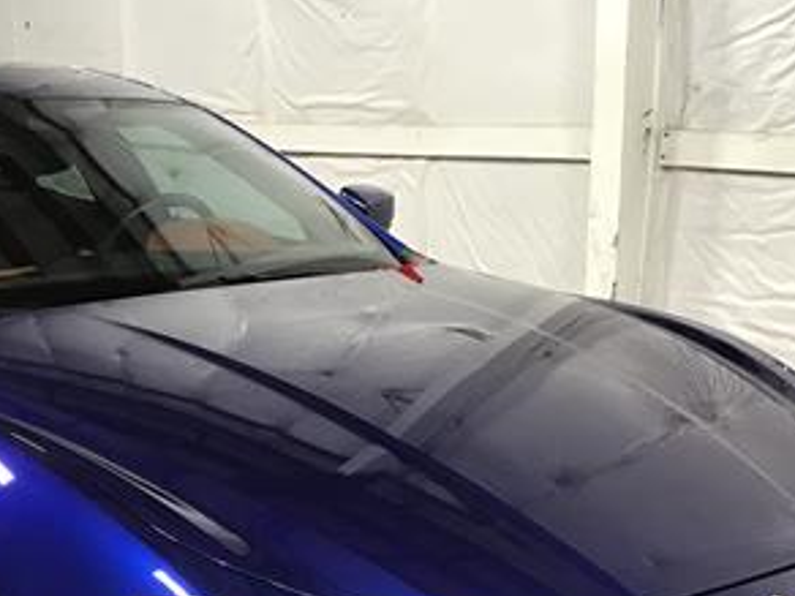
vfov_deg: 21.1
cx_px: 185
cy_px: 544
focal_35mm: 68
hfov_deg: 28.1
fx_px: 1562
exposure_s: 1/30
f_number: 2.4
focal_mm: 3.3
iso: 100
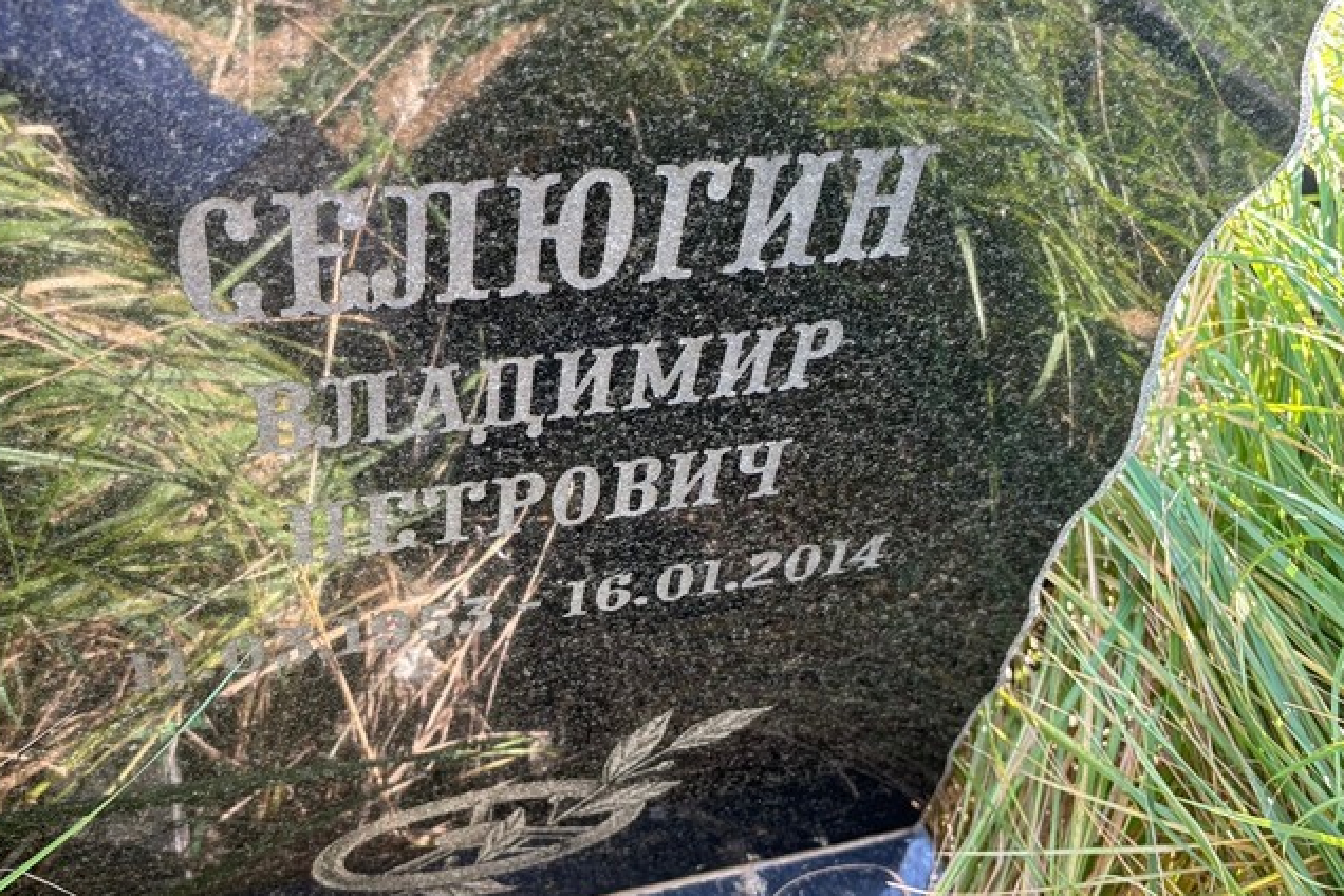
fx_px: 1269
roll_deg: -4.9
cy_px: 463
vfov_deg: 38.9
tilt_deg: -40.3
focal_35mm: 34
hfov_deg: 55.4
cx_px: 547
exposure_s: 1/121
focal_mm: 5.96
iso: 40
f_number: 1.6
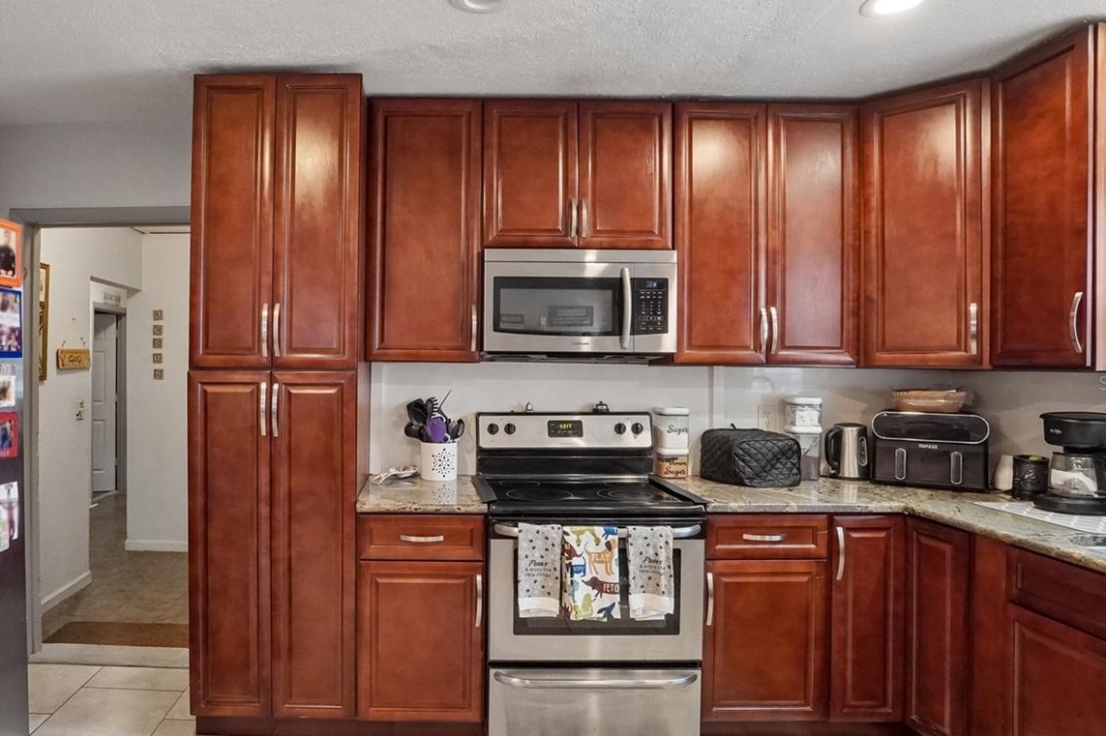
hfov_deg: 79.7
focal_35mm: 21
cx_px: 411
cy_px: 383
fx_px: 645
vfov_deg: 59.4
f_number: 8
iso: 5000
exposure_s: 1/30
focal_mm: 10
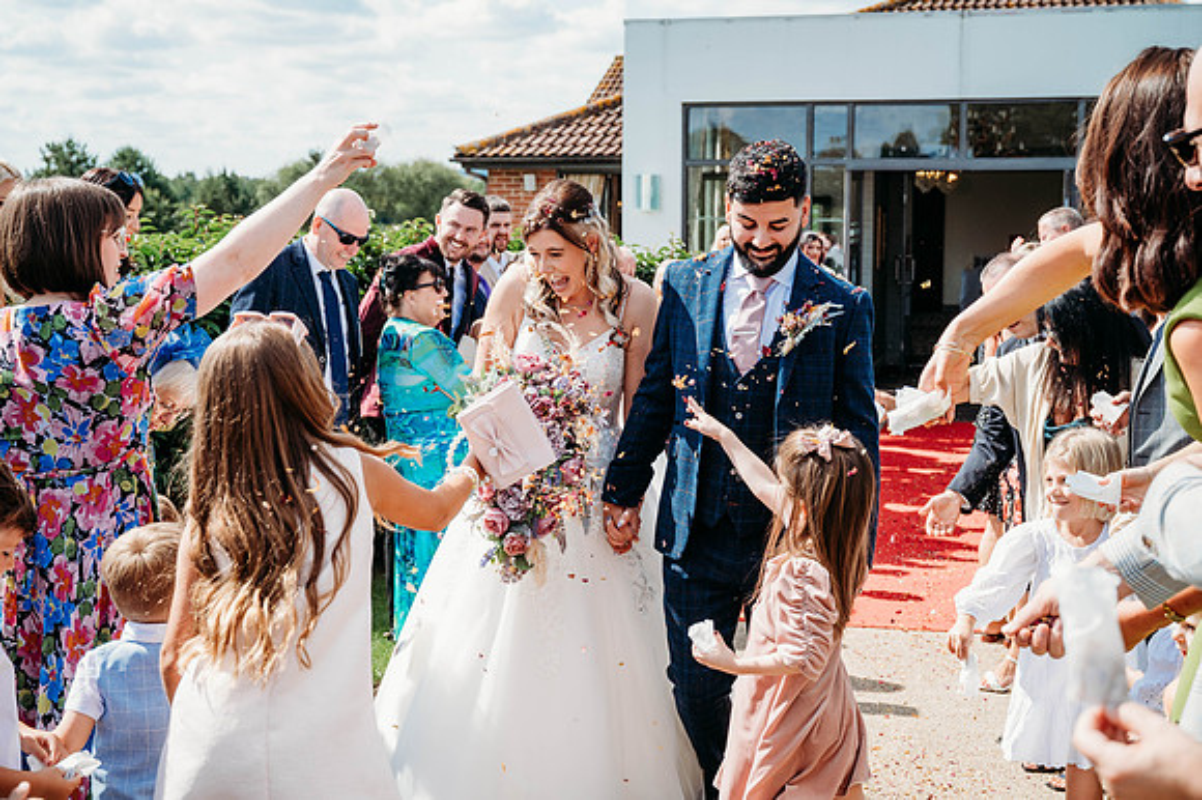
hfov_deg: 41.9
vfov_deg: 28.6
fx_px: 1568
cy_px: 400
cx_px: 601
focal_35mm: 47
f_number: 5
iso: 280
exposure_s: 1/800
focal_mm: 47
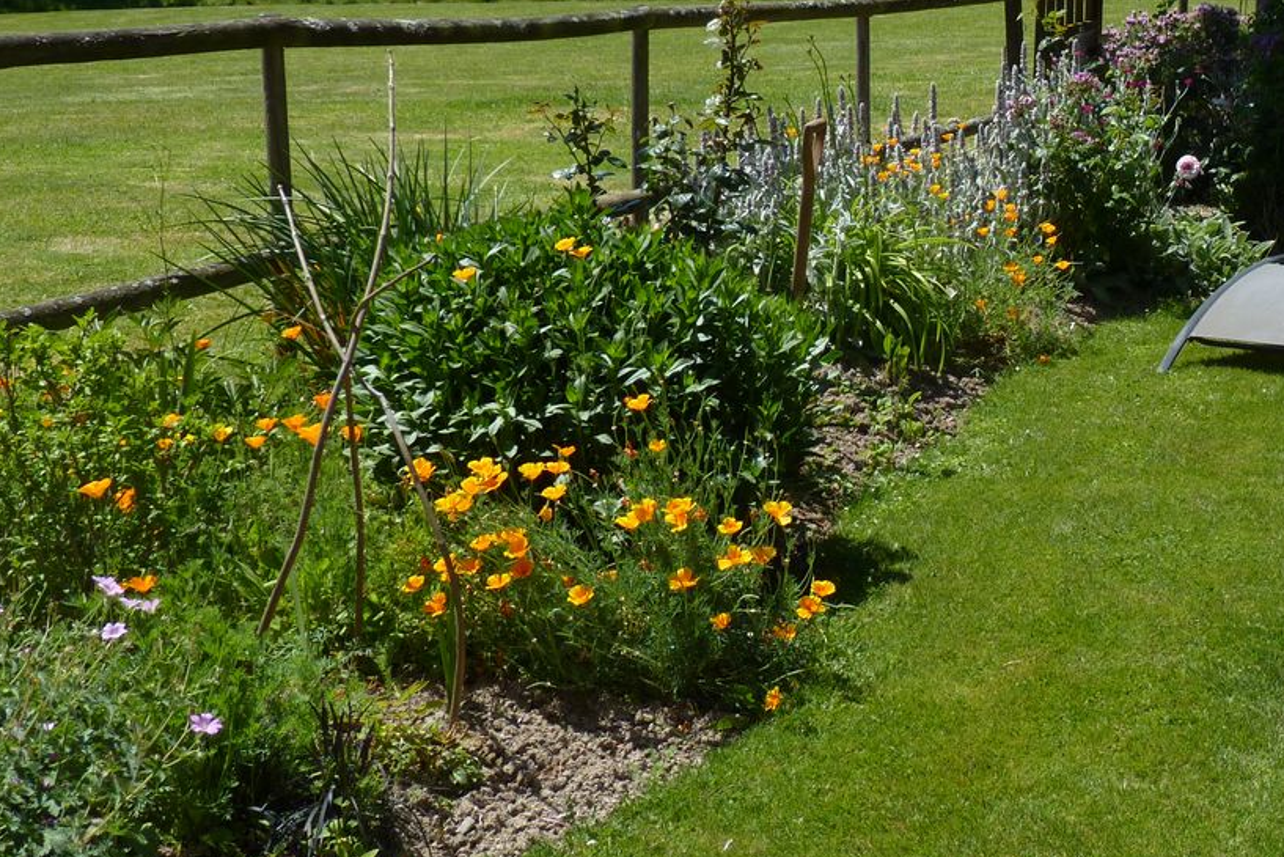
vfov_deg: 20.6
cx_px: 1100
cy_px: 370
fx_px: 2354
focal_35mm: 66
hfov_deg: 29.5
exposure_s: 1/1000
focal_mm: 6.4
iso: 80
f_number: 3
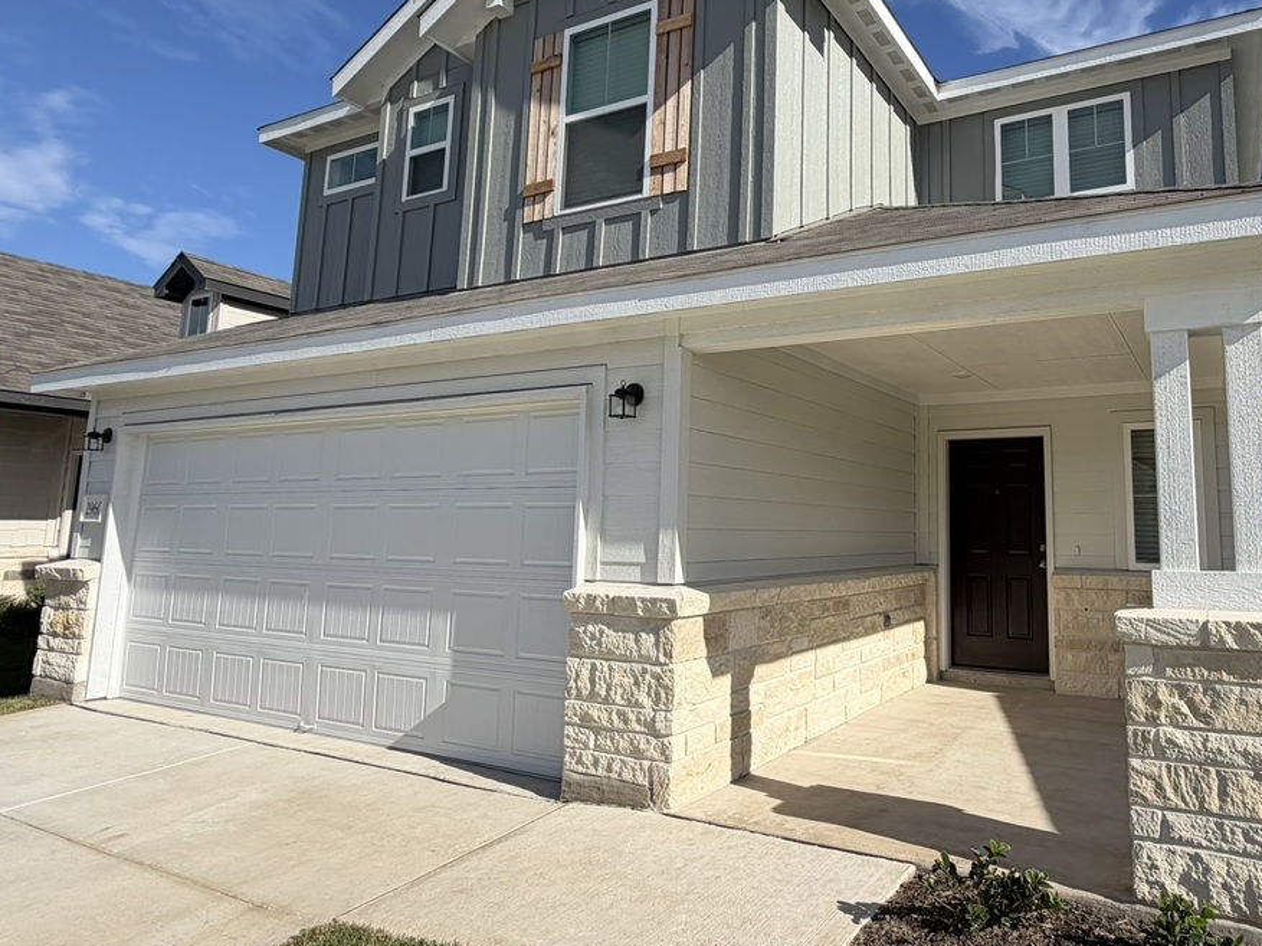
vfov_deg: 58.7
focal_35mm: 23
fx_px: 838
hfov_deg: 71.8
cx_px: 840
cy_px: 419
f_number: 2.2
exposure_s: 1/1087
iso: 20
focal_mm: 2.22
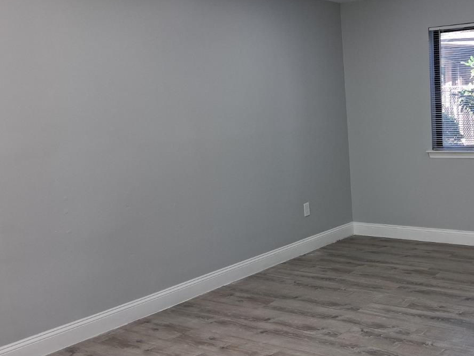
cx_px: 375
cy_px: 183
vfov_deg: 32.9
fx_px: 603
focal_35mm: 44
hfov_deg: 41.2
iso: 200
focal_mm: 3.98
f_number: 1.8
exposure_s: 1/120
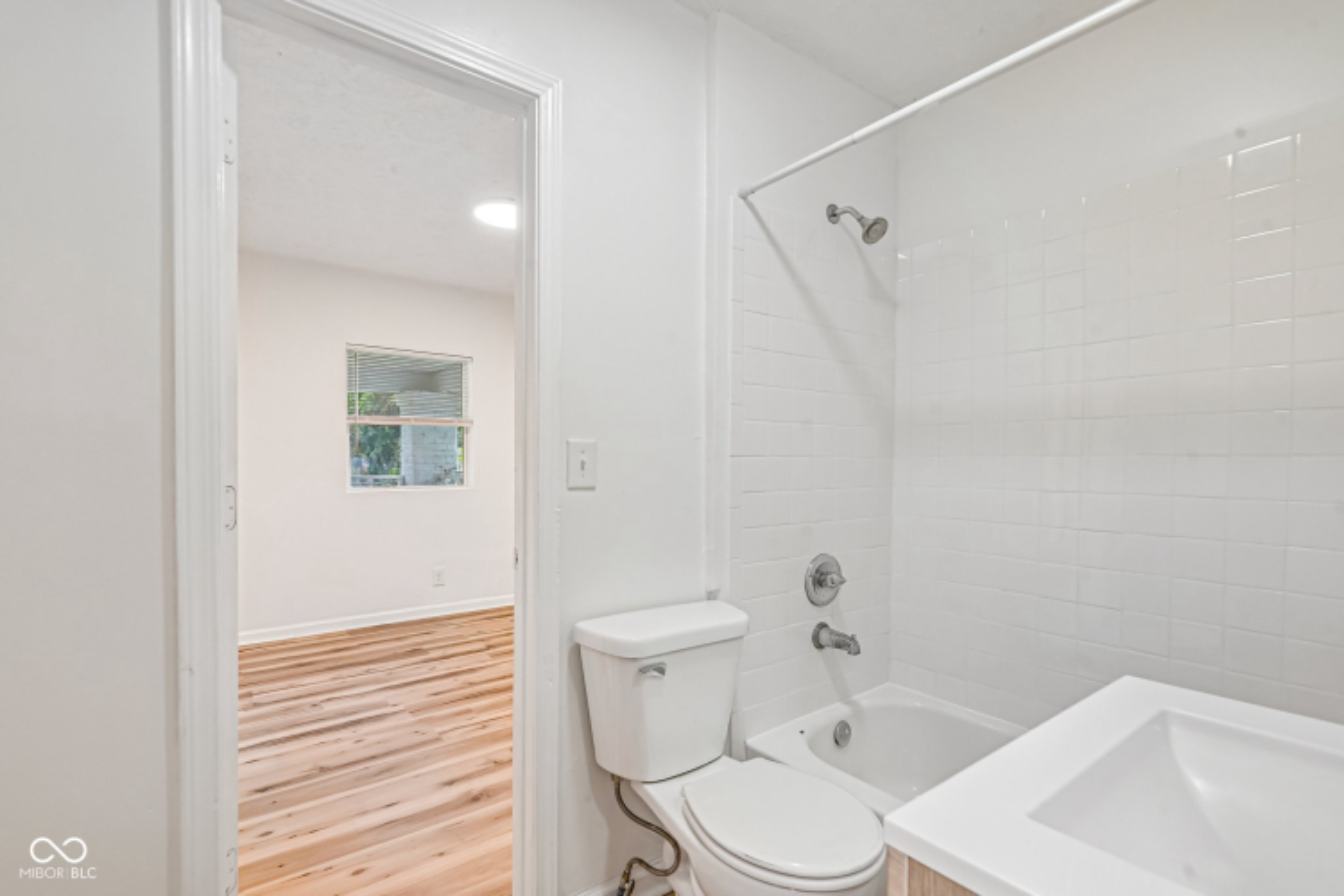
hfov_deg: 96.7
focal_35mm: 16
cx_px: 672
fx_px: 597
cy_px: 448
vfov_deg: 73.7
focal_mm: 16
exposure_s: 1/13
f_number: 8
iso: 400
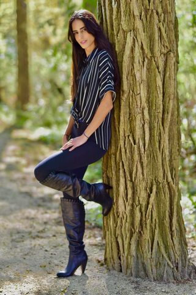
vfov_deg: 23.9
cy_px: 148
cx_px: 98
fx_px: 694
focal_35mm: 85
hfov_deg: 16.1
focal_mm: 85
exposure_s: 1/8000
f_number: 1.8
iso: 2800
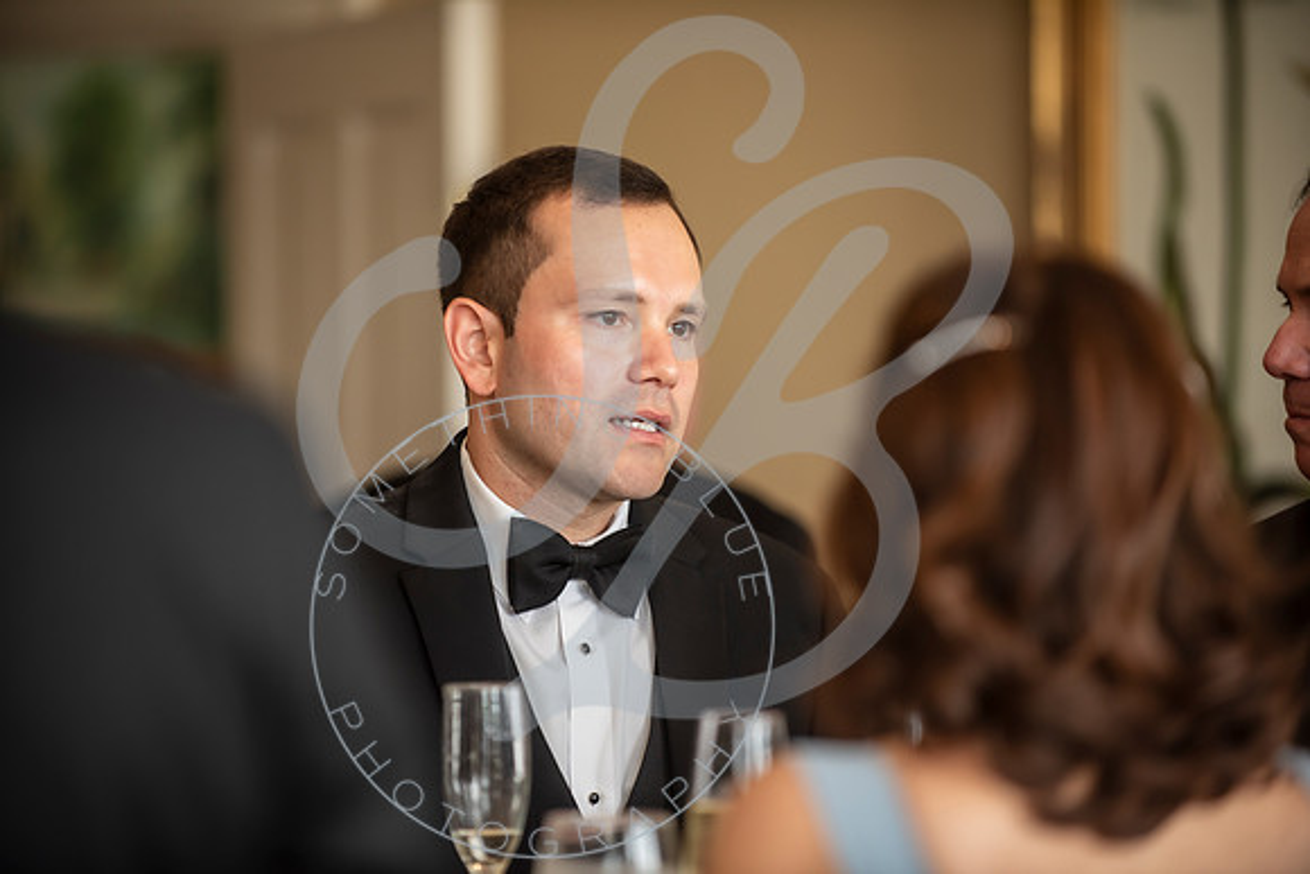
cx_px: 655
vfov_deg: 6.9
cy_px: 437
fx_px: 7279
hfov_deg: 10.3
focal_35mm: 200
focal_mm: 200
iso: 250
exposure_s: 1/250
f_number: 2.8
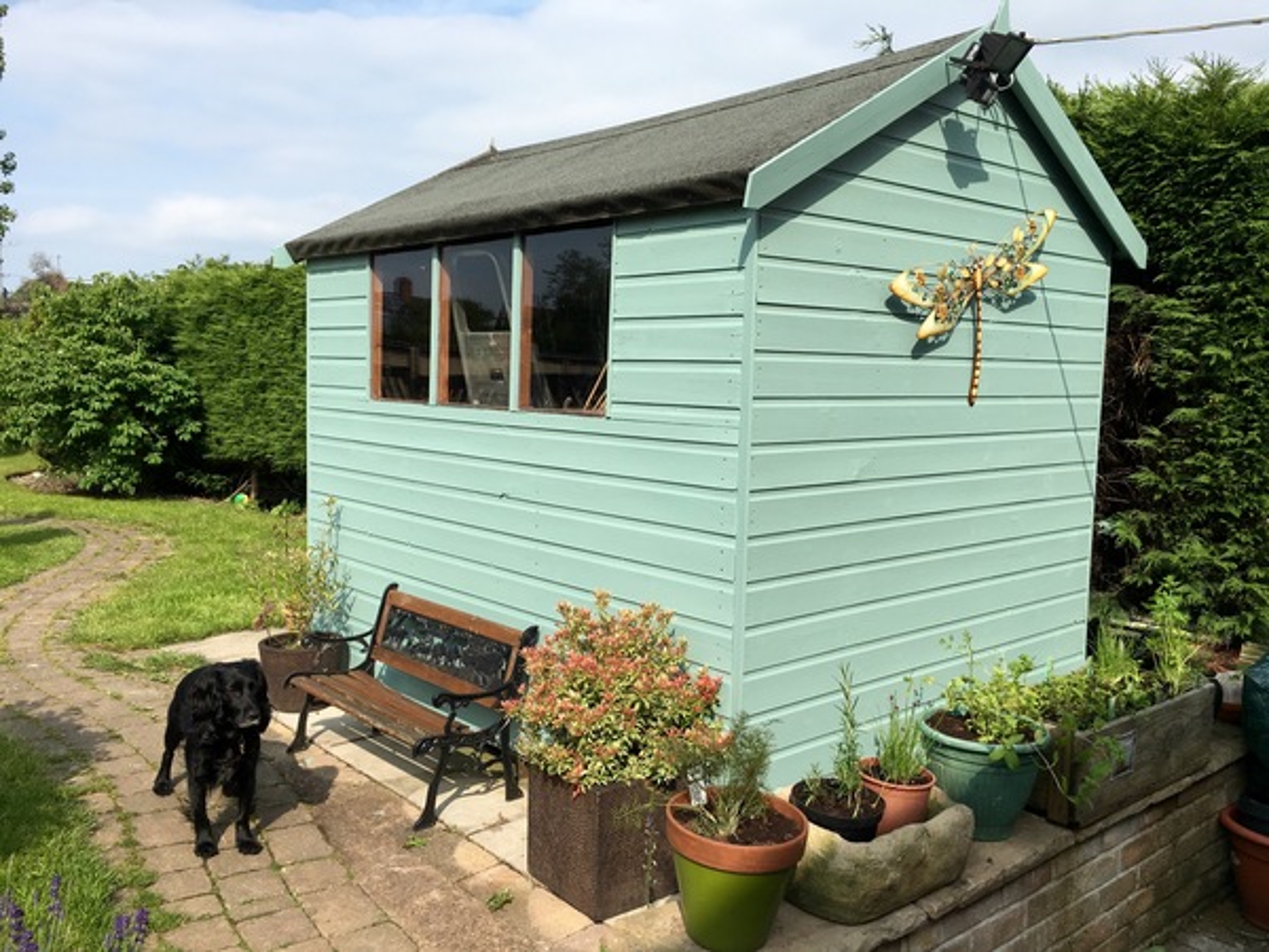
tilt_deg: -4.9
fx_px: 1063
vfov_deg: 48.2
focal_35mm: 29
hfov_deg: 61.7
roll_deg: -0.9
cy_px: 476
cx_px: 634
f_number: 2.2
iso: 25
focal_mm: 4.15
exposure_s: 1/1425
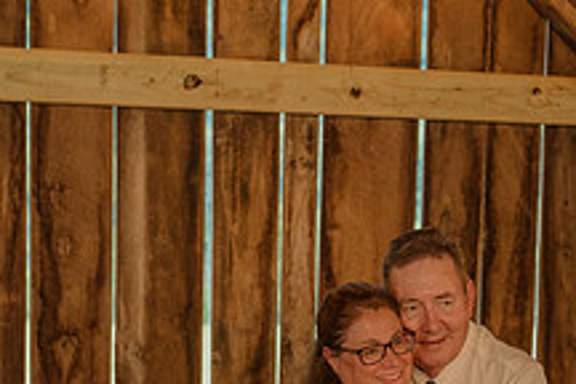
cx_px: 445
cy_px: 475
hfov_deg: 21.5
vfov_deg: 14.1
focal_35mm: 94
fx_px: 1504
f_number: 2.5
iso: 640
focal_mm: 35
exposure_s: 1/200
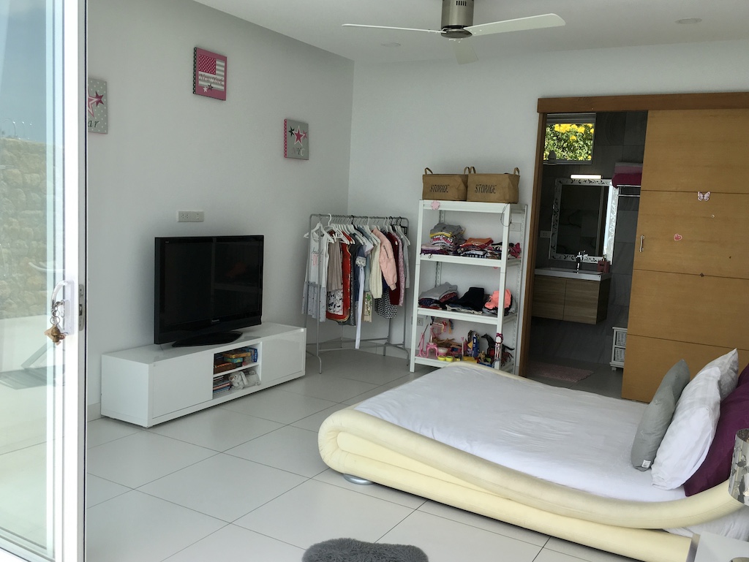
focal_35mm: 29
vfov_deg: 48.3
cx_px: 374
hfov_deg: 61.6
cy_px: 281
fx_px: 628
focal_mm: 4.15
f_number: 2.2
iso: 25
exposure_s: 1/739
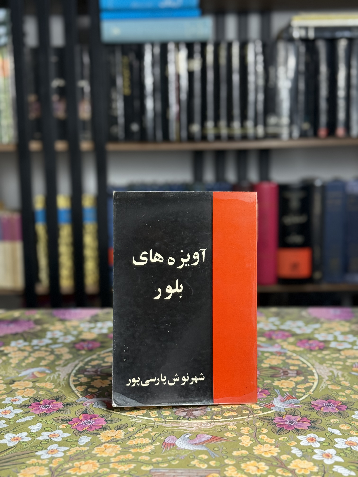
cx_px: 179
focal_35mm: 48
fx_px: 662
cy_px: 238
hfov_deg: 30.3
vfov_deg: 39.7
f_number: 1.78
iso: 160
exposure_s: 1/100
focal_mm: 6.76
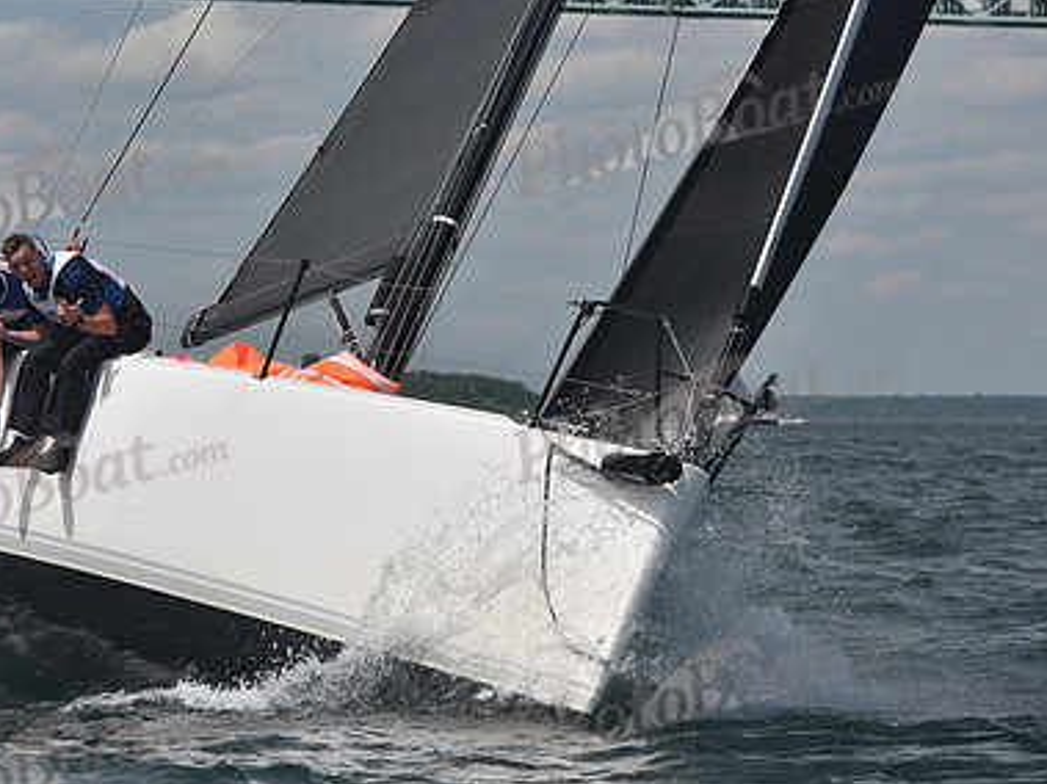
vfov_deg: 5.9
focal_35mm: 250
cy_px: 308
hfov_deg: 7.9
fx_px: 7559
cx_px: 373
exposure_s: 1/800
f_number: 9
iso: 320
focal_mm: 170
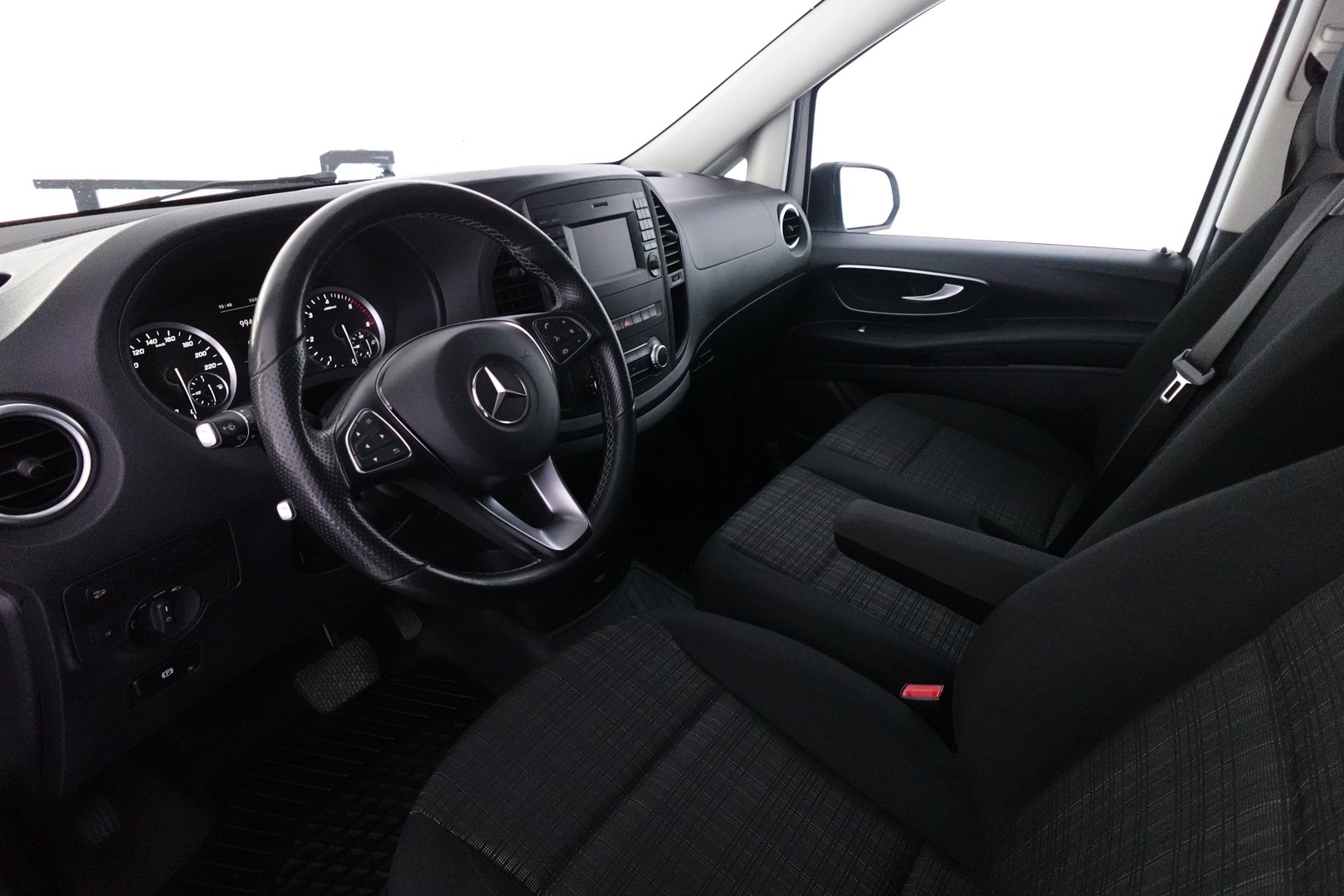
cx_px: 672
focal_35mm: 20
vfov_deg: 61.9
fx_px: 747
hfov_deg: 84.0
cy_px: 448
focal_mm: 7.6
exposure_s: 1/80
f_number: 2
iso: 3200
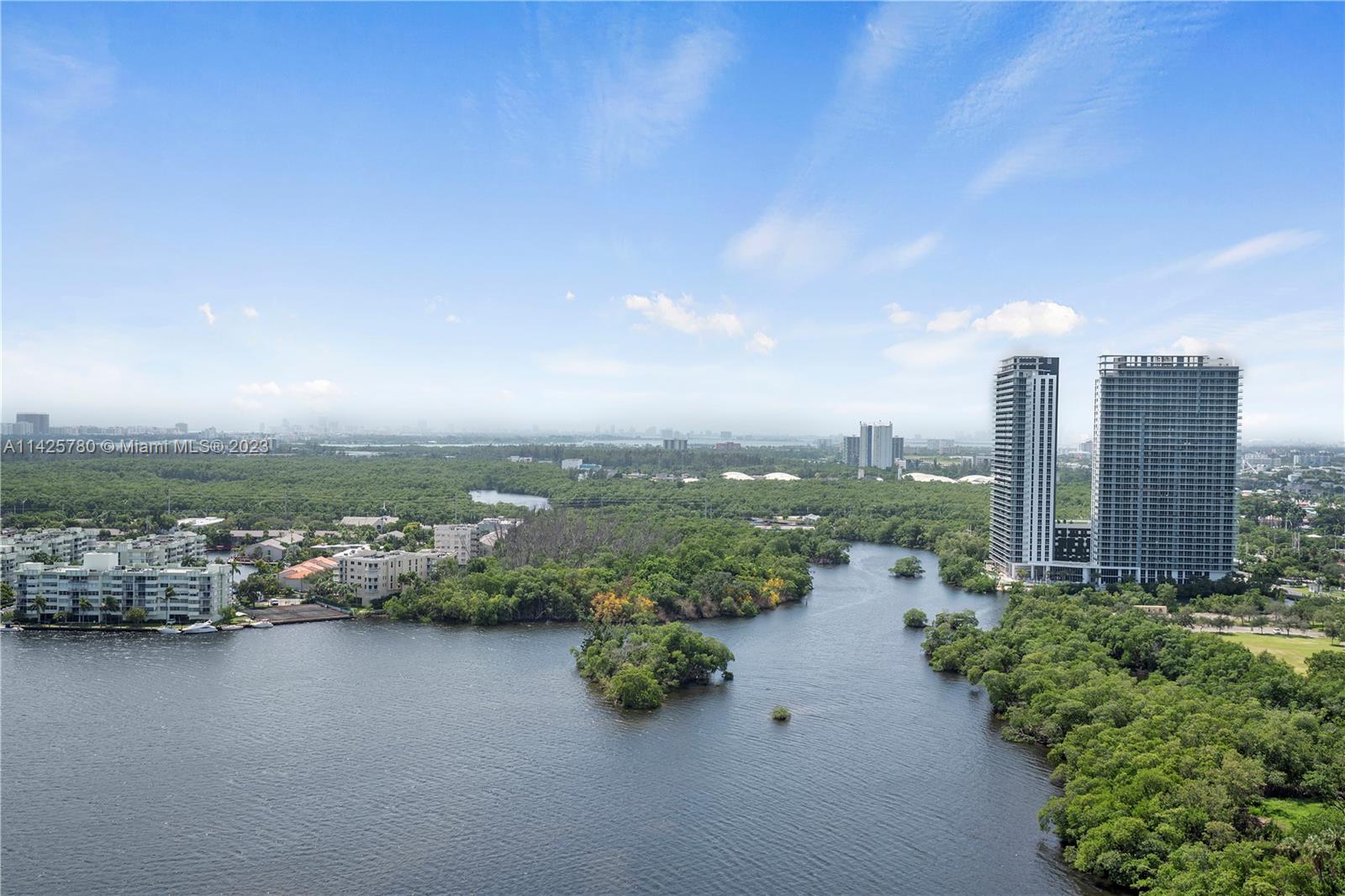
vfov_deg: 42.3
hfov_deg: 60.3
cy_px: 448
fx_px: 1158
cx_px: 672
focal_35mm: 31
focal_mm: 31
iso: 100
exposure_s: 1/30
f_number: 10
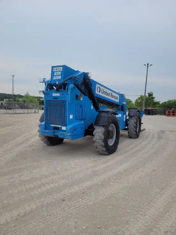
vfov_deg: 67.3
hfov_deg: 53.1
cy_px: 118
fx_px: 176
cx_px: 88
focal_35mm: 26
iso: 40
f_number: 1.8
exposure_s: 1/885
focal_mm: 5.4
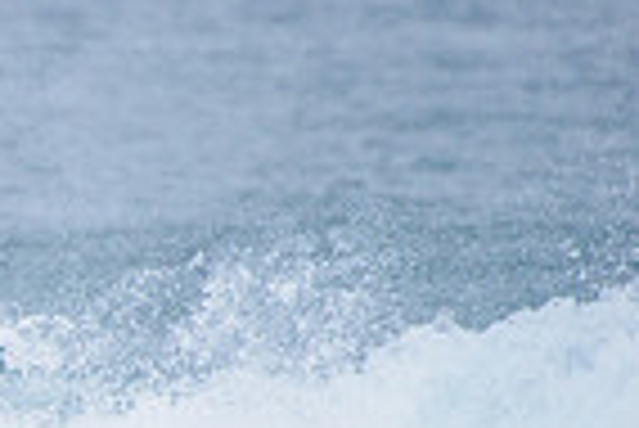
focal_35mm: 2041
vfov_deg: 0.7
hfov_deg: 1.0
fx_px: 36264
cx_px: -657
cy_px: 529
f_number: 5.6
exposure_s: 1/2000
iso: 280
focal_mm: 500
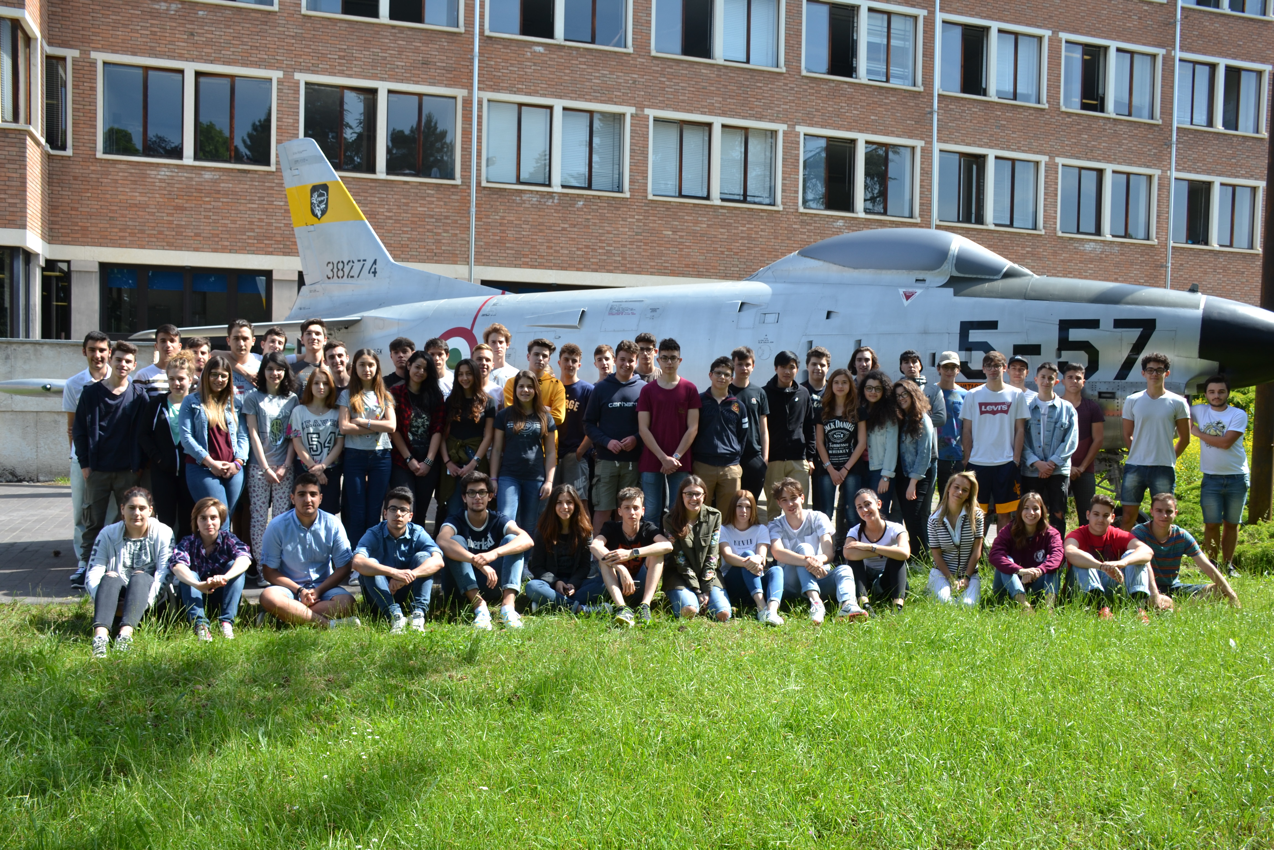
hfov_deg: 61.9
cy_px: 425
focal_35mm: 30
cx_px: 637
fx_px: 1062
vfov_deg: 43.6
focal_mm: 20
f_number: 5.6
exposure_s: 1/125
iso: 100
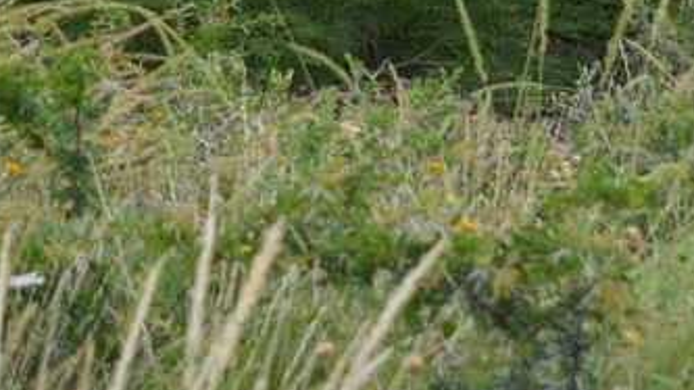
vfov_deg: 2.9
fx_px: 7773
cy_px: -352
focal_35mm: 423
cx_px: 243
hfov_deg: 5.1
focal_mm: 55
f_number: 7.1
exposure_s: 1/200
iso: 125
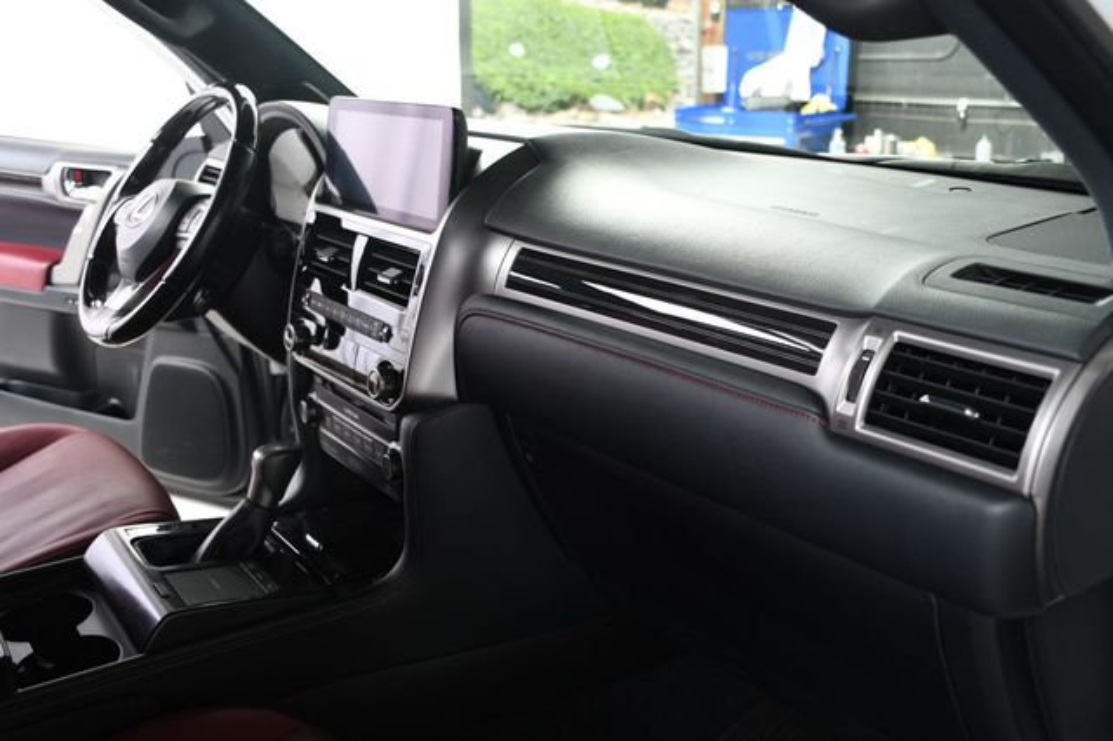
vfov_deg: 36.8
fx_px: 1112
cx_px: 556
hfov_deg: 53.2
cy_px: 370
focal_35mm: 36
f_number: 3.8
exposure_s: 1/160
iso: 100
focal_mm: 24
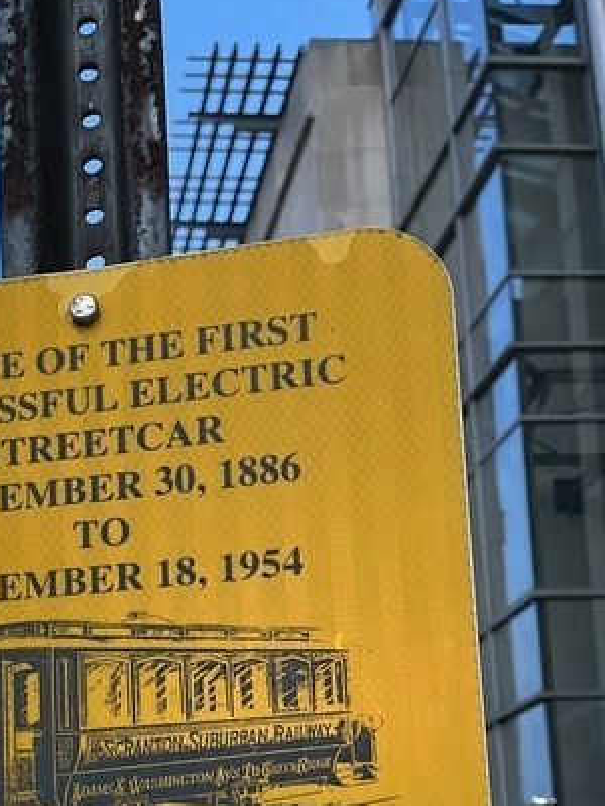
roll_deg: +1.0
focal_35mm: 52
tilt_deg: +9.1
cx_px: 65
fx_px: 1212
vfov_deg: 33.9
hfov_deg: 27.1
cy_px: 792
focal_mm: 5.1
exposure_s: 1/60
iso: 400
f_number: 1.6
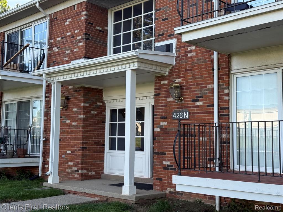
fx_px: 392
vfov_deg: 30.3
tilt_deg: +5.1
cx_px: 142
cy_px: 106
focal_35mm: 48
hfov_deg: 39.7
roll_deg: -1.0
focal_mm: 6.76
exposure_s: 1/975
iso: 100
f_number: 1.78
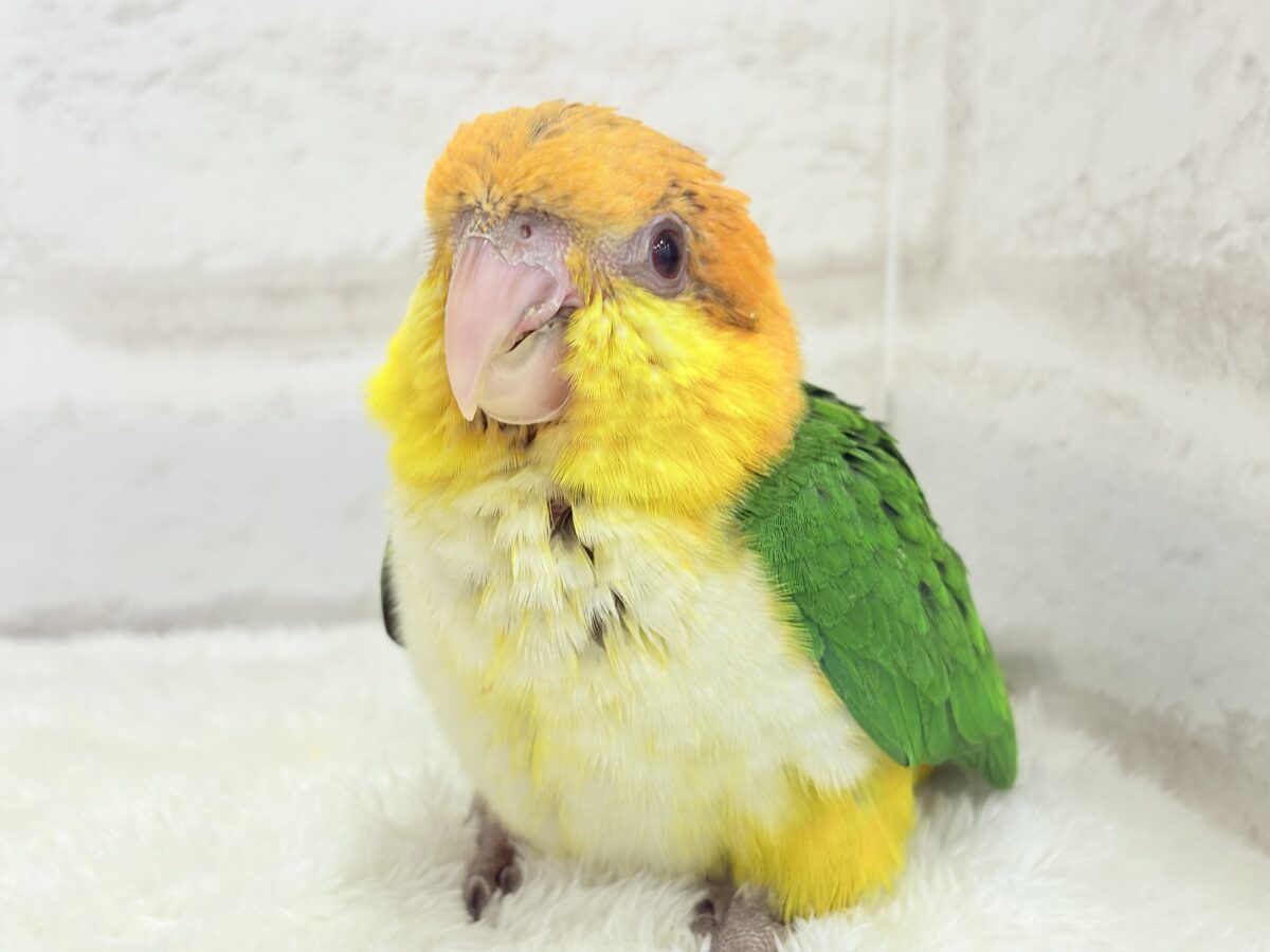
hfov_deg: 36.8
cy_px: 476
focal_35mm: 52
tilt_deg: -7.5
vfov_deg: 28.0
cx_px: 635
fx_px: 1908
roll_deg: +0.8
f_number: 1.6
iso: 40
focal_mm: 5.96
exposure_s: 1/50
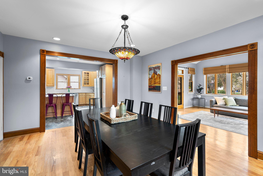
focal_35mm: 16
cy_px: 88
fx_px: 117
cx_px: 132
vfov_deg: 73.8
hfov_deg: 96.7
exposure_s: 1/4
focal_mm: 16
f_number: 8
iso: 400
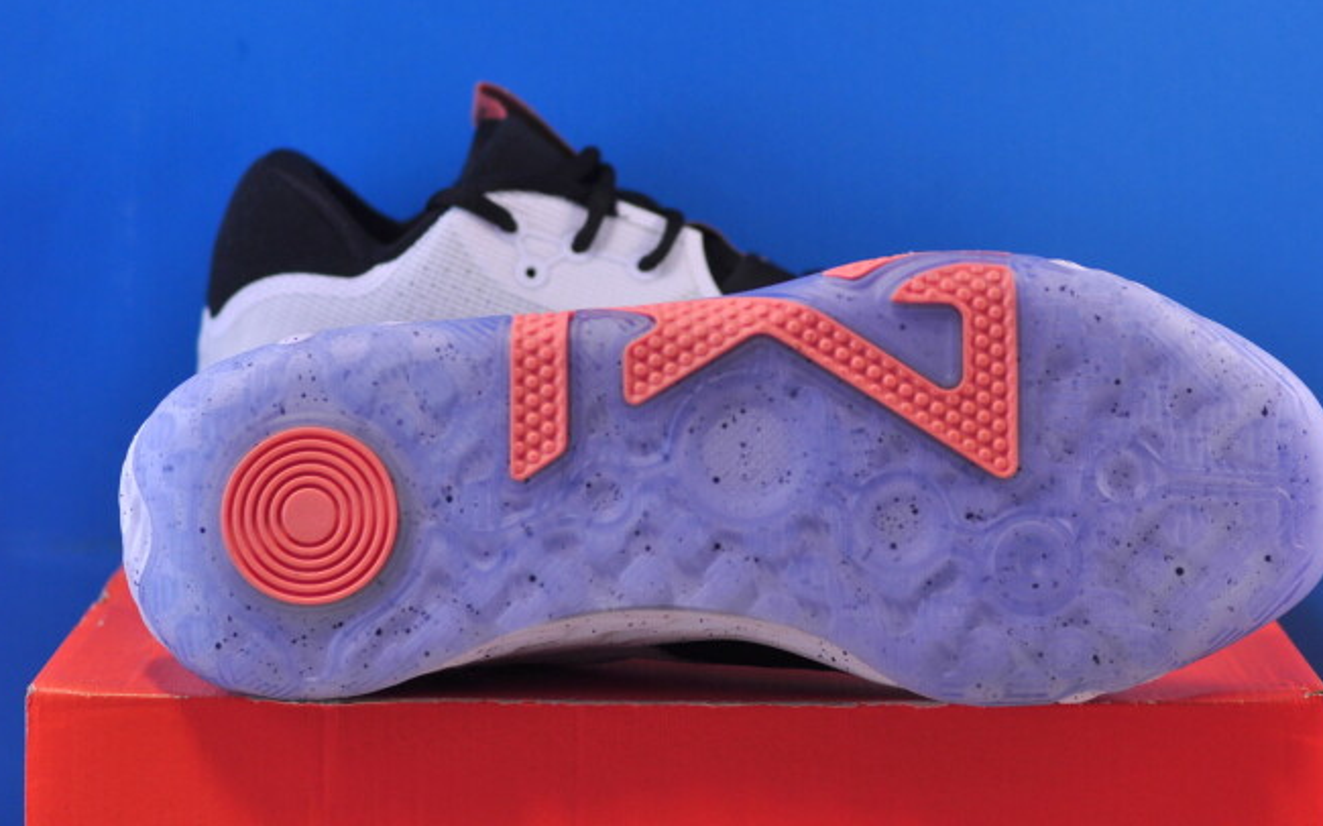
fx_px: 3389
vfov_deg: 13.9
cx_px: 690
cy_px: 292
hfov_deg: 22.1
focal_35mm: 94
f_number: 2.8
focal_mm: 50
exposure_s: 1/320
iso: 250
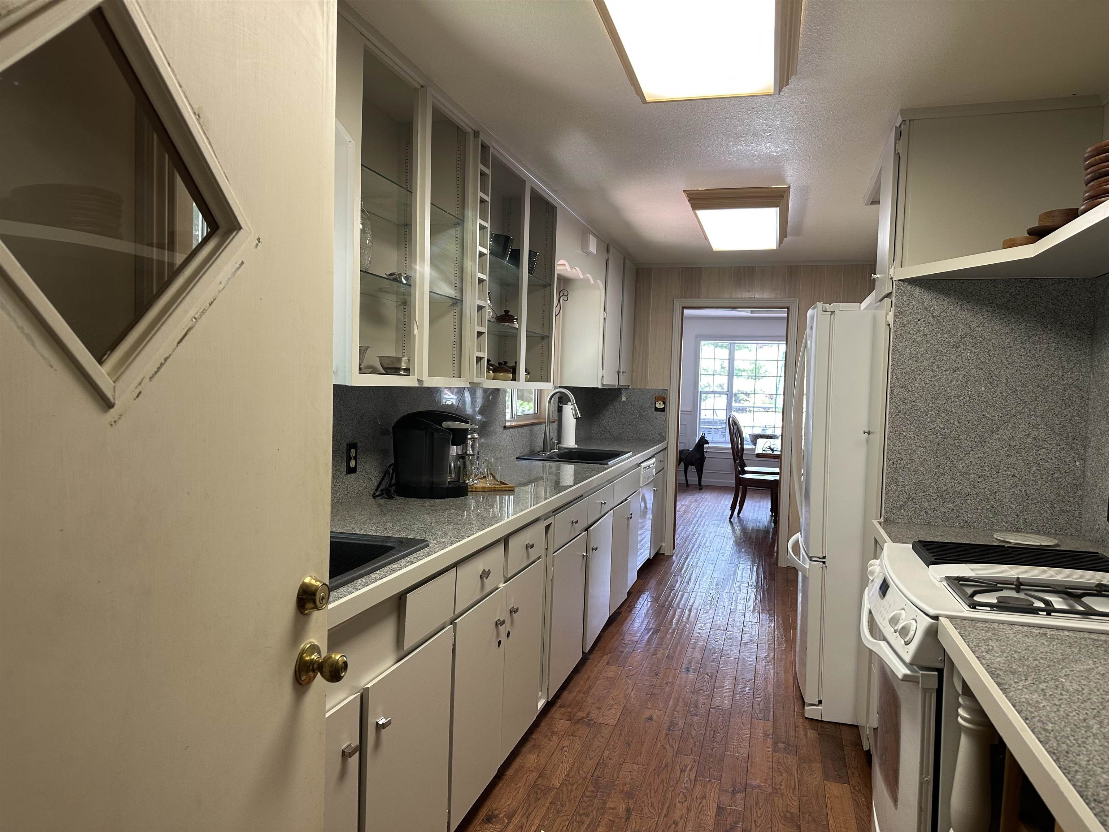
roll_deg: -1.9
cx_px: 554
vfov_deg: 56.8
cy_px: 416
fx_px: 769
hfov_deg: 71.6
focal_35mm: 24
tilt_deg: -2.9
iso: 125
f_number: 1.78
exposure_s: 1/60
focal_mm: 6.86
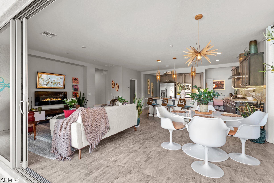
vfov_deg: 70.4
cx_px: 132
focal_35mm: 17
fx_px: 129
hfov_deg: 93.2
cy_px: 91
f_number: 8
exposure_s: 1/8
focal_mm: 16
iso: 400
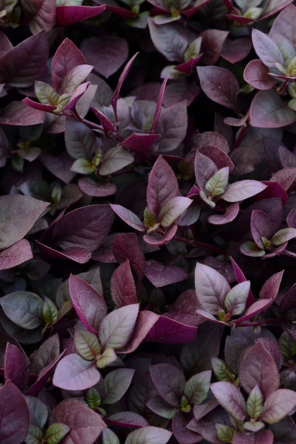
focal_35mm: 105
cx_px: 148
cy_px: 222
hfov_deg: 13.1
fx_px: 1294
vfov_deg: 19.4
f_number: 11
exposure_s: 1/25
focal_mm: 105
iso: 200
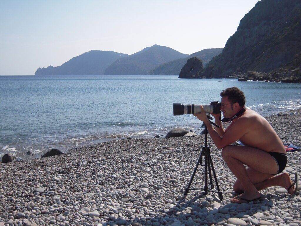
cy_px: 113
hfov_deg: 42.1
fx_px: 391
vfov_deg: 32.2
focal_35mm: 45
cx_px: 150
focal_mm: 8.1
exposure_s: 1/400
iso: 100
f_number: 6.7
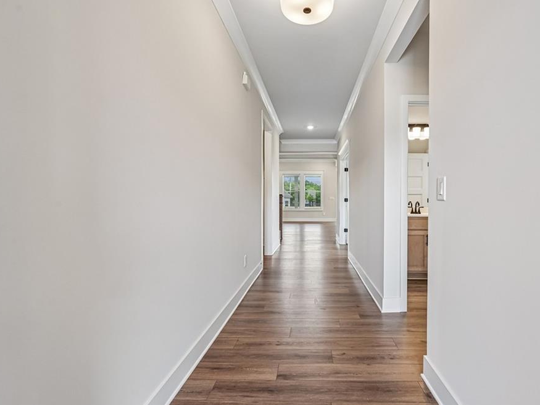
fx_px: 281
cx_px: 308
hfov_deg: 87.2
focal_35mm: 18
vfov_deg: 71.6
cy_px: 200
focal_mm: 16
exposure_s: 1/40
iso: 800
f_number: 8
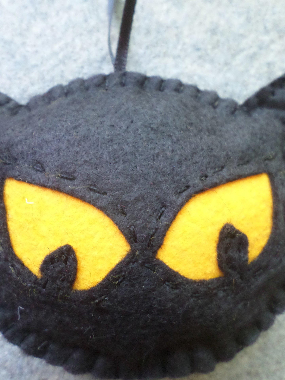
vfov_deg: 69.4
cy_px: 190
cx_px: 142
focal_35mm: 25
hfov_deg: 54.9
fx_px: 274
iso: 320
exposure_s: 1/30
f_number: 2.5
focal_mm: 4.5
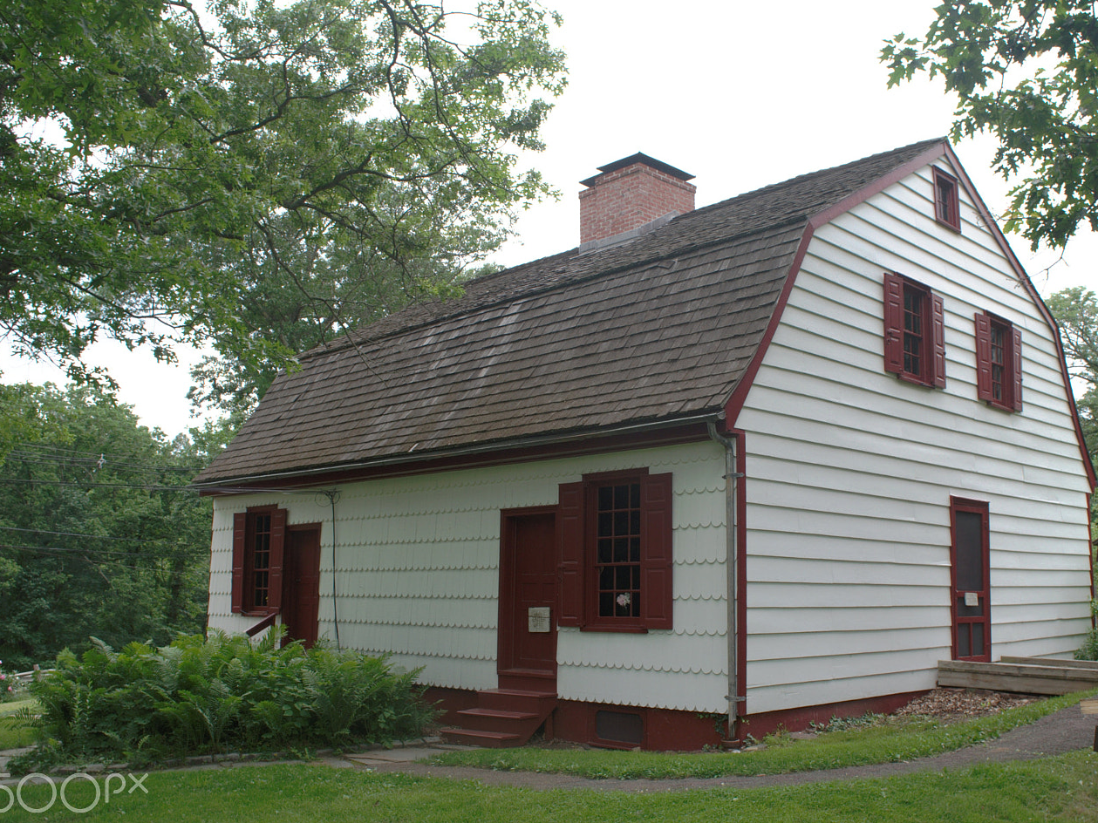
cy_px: 442
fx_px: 1047
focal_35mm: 33
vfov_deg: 42.9
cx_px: 630
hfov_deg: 55.1
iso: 200
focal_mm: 18
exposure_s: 1/40
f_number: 8
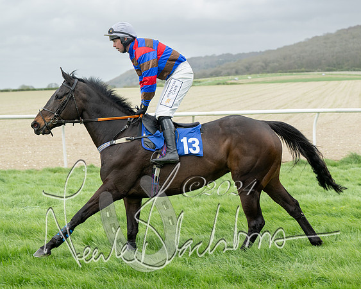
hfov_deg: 23.0
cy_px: 141
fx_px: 887
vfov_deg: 18.5
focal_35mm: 83
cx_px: 168
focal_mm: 70
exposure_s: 1/1000
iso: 400
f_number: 5
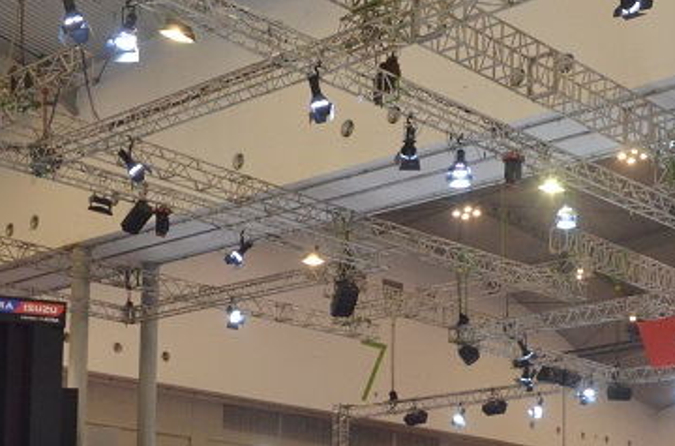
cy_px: 468
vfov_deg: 17.6
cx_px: 426
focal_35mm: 75
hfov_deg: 27.0
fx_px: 1403
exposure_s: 1/160
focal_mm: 18
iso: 1100
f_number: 5.6
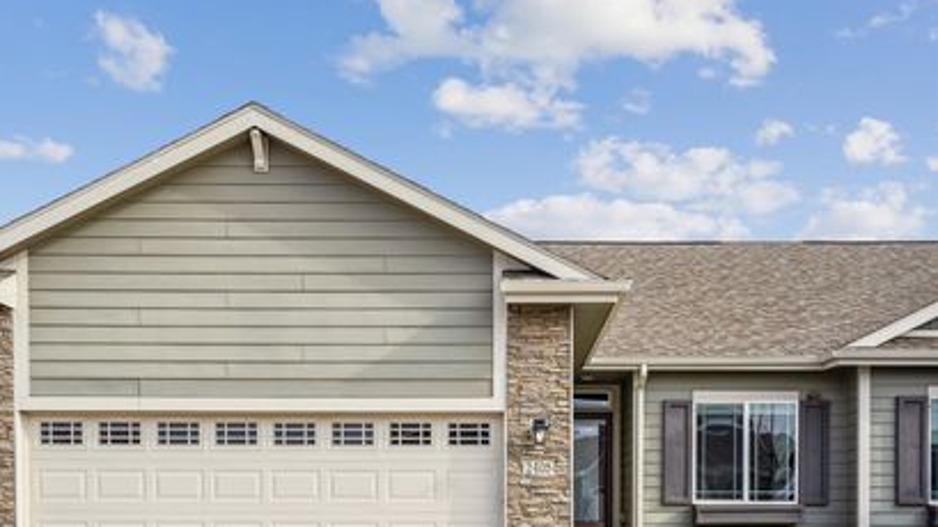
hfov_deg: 49.0
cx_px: 367
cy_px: 354
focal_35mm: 41
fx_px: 1020
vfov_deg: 28.8
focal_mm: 32
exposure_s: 1/800
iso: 400
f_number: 9
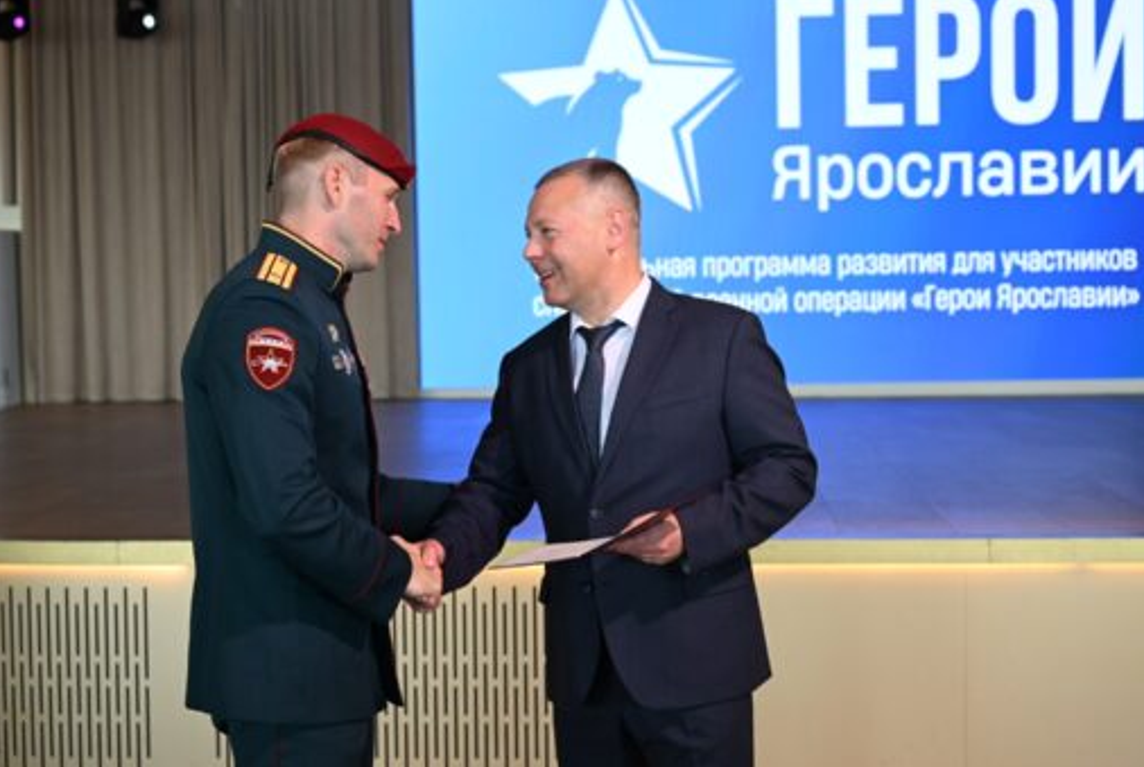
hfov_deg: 38.1
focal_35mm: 52
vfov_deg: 26.1
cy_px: 367
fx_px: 1655
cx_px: 580
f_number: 4.5
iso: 1600
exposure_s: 1/323
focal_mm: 49
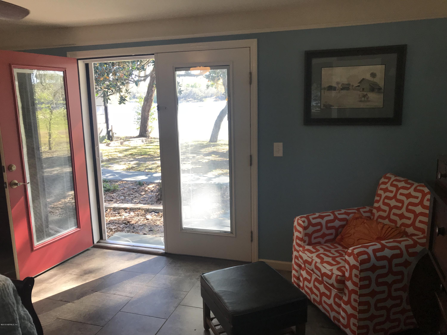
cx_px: 224
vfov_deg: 49.7
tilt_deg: -10.1
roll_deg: +1.5
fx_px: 362
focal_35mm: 28
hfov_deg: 63.4
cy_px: 168
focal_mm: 3.99
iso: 32
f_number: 1.8
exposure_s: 1/119
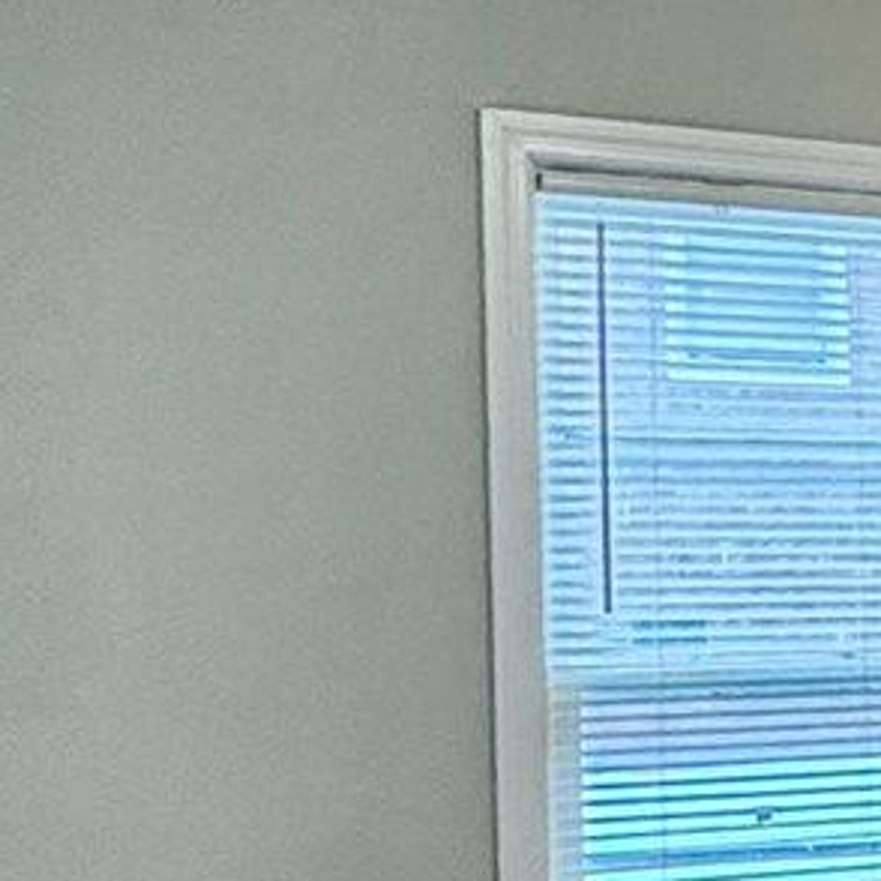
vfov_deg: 17.8
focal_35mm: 97
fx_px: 2793
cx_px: 2155
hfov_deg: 13.1
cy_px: 659
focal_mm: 2.22
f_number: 2.2
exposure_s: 1/60
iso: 200
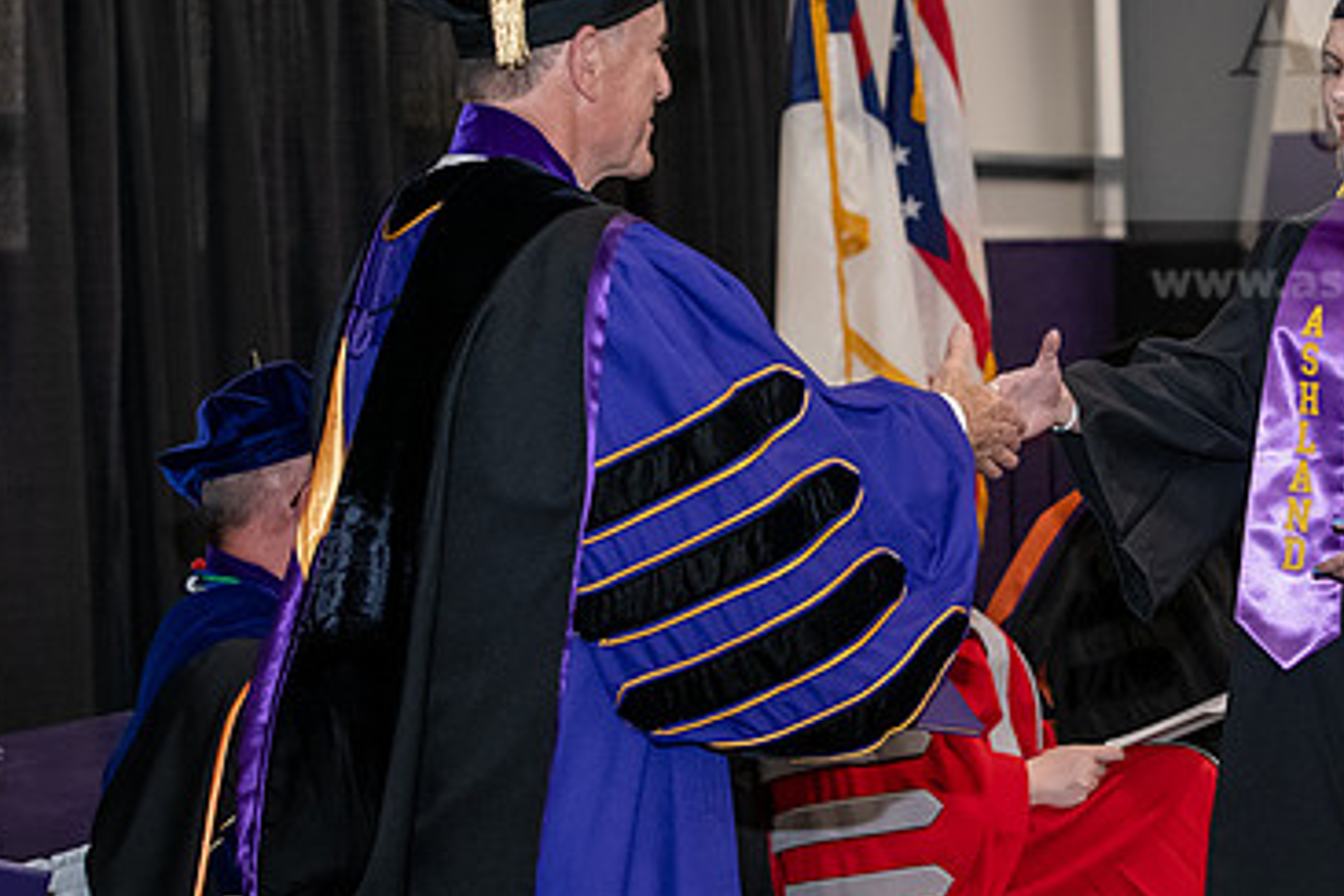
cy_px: 358
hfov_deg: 18.3
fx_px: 4144
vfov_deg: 12.3
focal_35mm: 111
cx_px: 984
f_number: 5
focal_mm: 70
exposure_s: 1/200
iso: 2500
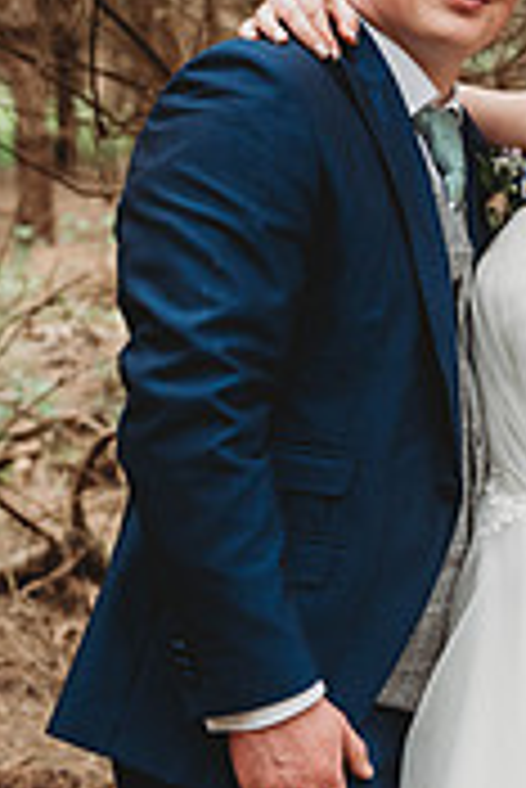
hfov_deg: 12.5
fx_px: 2362
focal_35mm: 108
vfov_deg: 18.8
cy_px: 572
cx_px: 553
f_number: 3.5
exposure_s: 1/200
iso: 800
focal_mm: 42
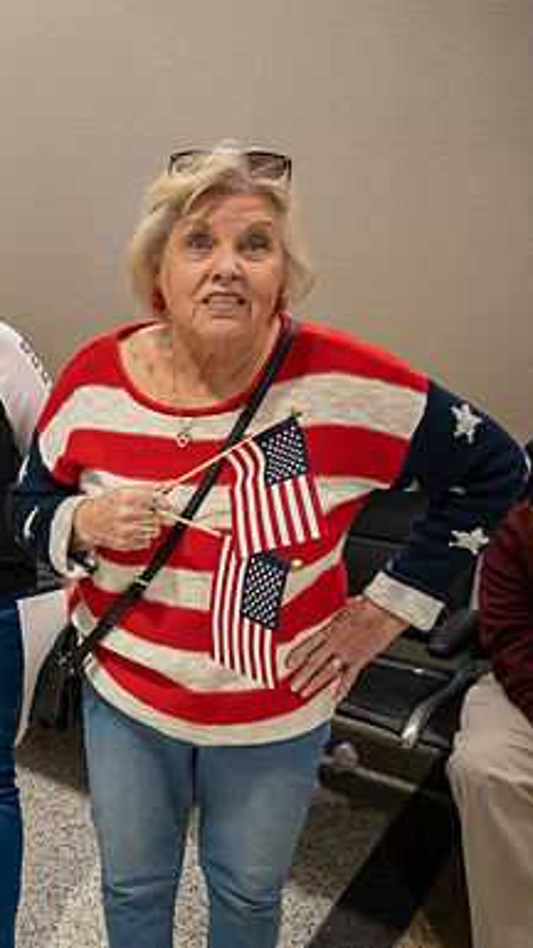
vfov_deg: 52.8
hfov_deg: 28.9
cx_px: -20
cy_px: 474
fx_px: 955
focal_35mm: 38
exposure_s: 1/200
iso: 5600
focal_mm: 24
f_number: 4
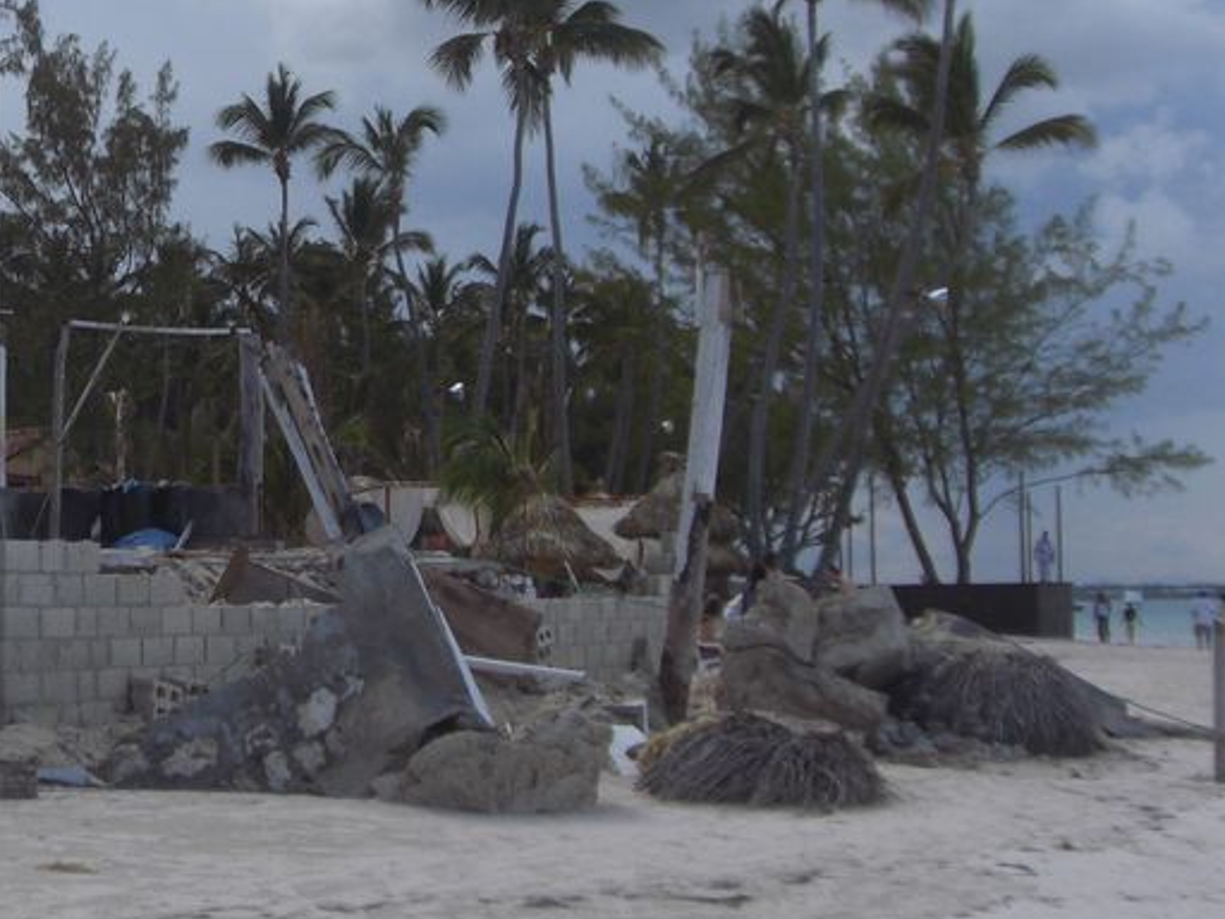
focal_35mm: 76
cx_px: 115
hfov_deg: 24.9
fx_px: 2690
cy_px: 187
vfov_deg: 19.2
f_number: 8
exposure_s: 1/125
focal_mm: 6.2
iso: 64
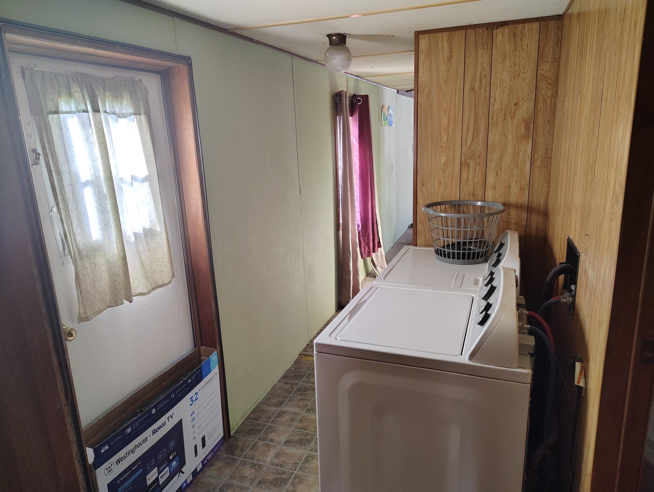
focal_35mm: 24
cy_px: 246
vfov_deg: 56.9
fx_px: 454
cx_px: 327
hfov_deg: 71.5
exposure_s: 1/60
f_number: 1.8
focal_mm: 5.56
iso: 1941
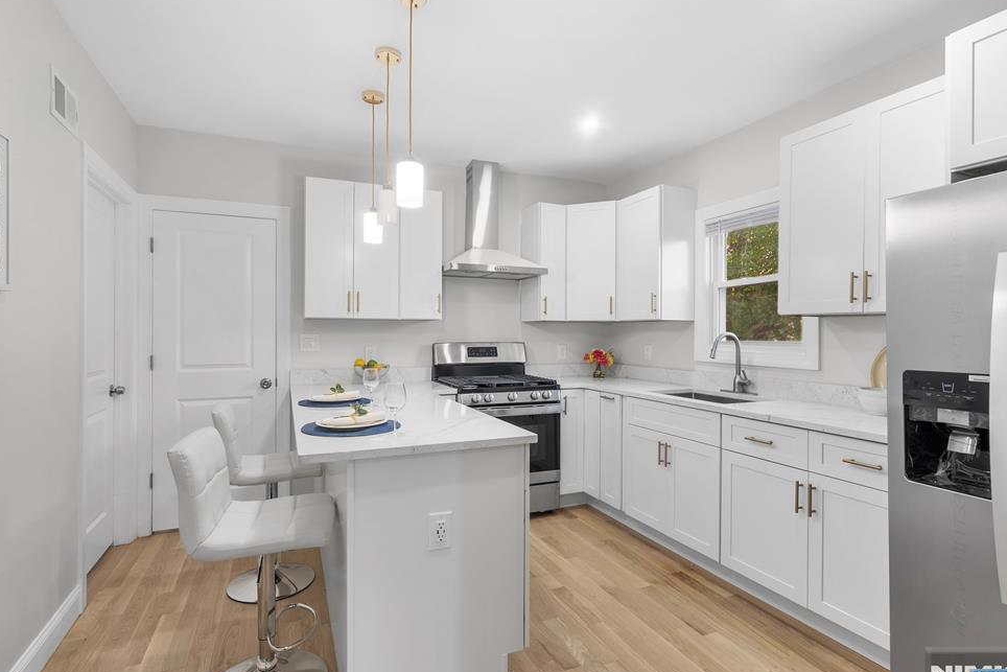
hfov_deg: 93.3
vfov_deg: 70.5
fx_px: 476
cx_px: 497
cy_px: 341
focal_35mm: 17
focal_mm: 16
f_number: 9
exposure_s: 1/1.67
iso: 160
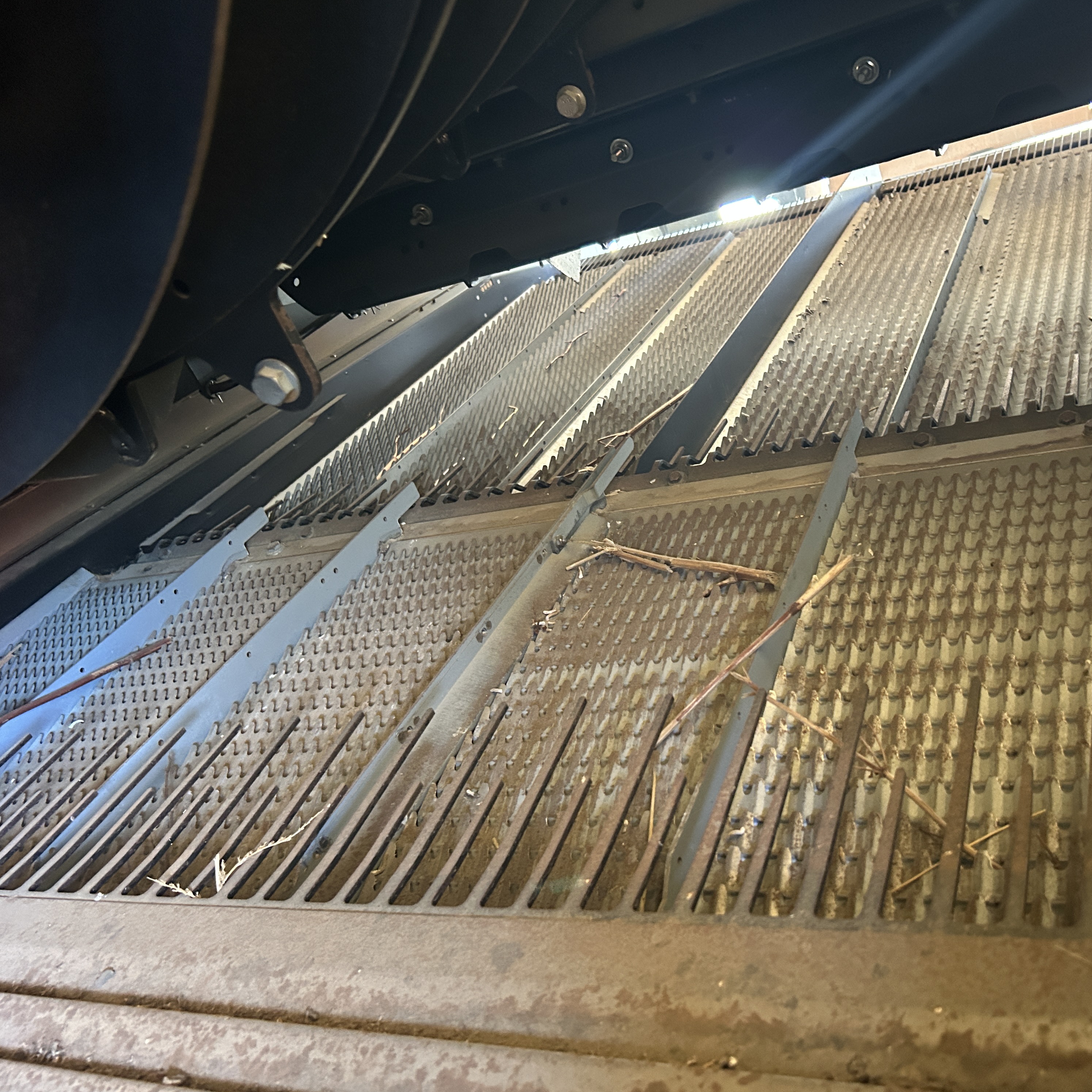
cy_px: 545
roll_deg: +18.2
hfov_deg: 52.2
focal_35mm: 31
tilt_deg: -20.6
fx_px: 1106
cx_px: 649
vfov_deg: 52.5
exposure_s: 1/40
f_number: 1.5
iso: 640
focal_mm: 5.7
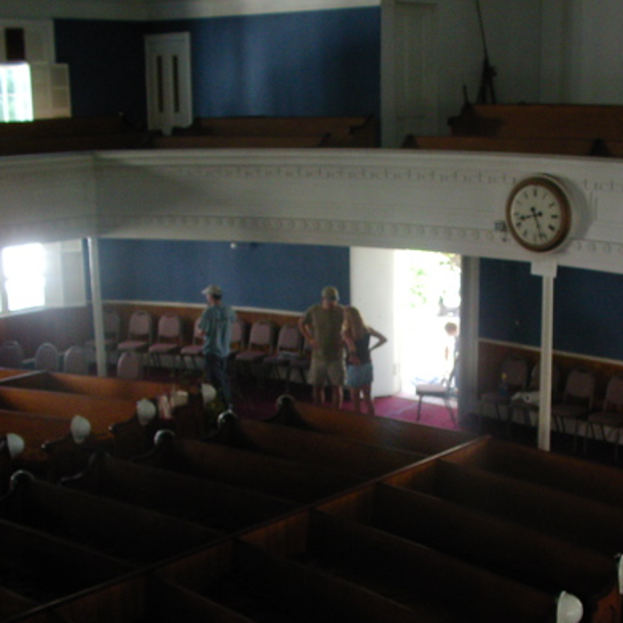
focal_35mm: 55
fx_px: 1120
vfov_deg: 31.0
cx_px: 389
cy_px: 373
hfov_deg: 31.0
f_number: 3.5
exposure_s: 1/30
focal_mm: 5.8
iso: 100
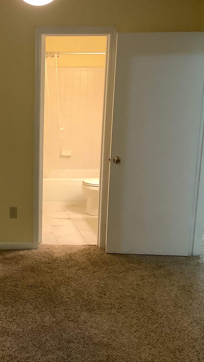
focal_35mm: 46
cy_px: 181
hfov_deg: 24.9
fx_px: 442
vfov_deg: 44.6
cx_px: 4
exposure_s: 1/60
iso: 160
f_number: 2.4
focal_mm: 3.3
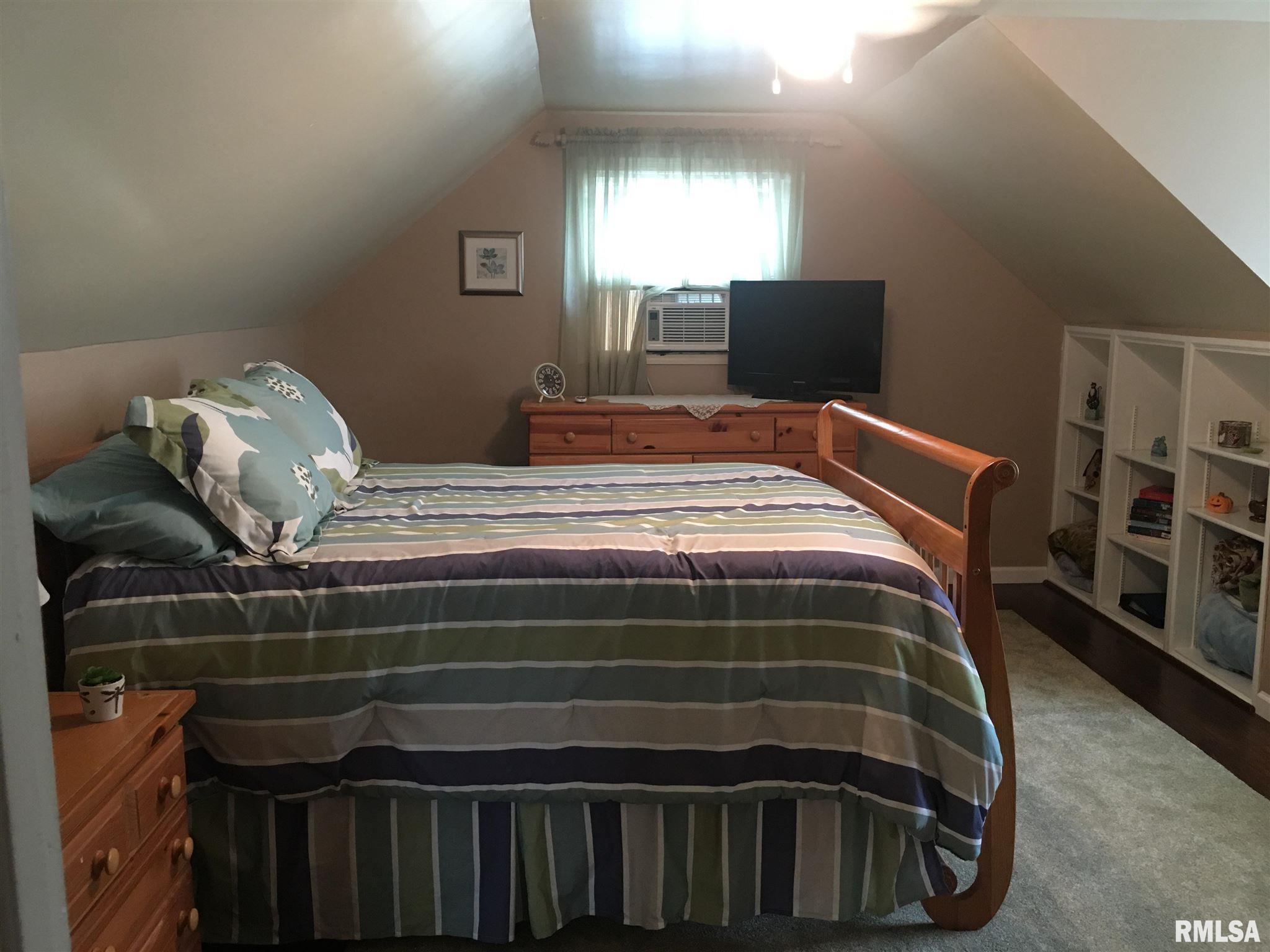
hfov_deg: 61.7
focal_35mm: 29
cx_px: 635
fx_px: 1064
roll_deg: -0.1
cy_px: 476
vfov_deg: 48.2
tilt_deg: -8.0
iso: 100
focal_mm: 4.15
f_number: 2.2
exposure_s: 1/8
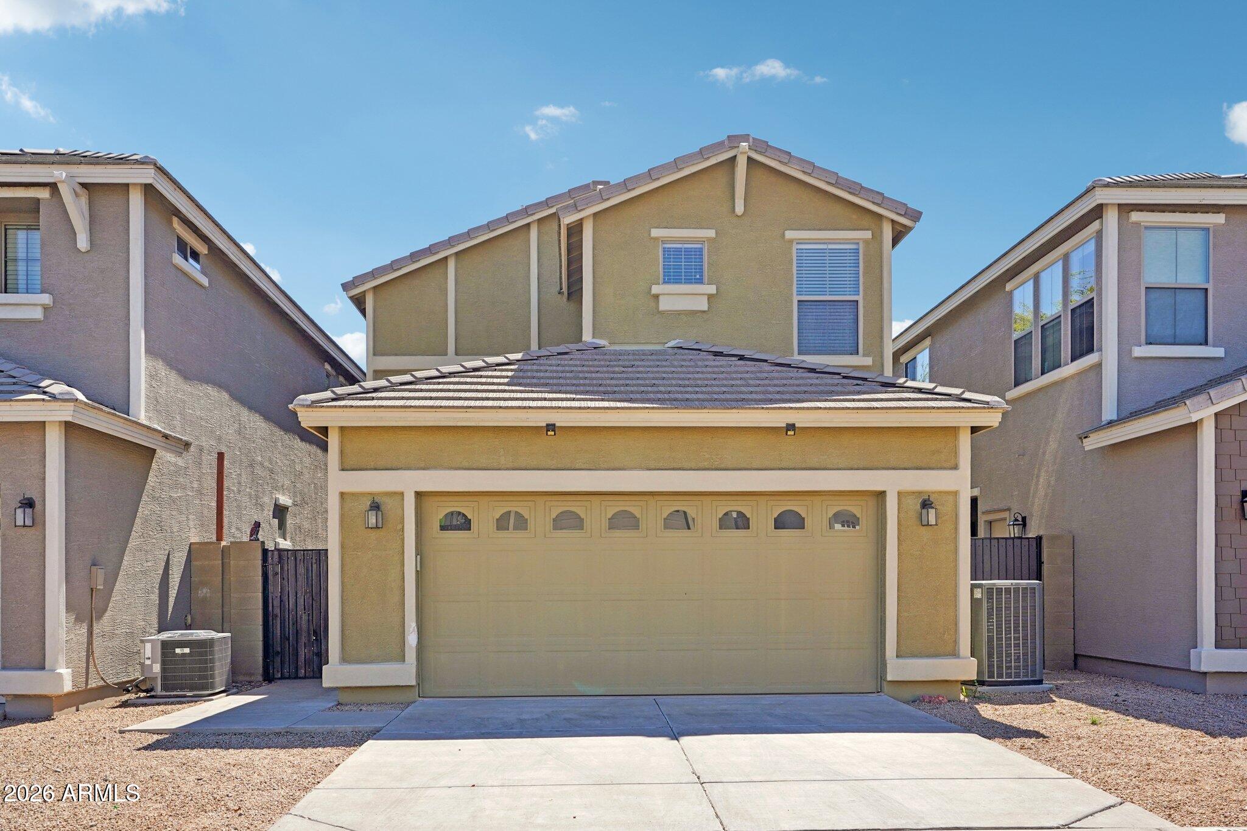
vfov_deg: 45.0
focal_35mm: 29
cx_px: 624
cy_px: 416
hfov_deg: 63.7
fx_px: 1004
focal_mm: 29
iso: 400
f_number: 8
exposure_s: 1/640
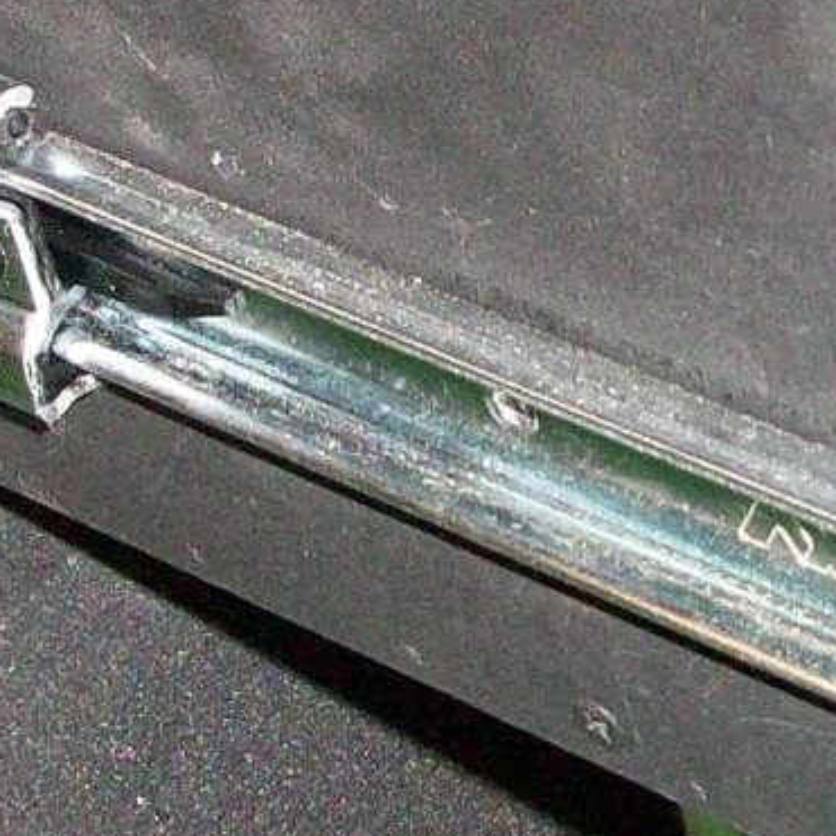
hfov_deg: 10.2
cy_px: 471
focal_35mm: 166
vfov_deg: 10.5
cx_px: 1253
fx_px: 4536
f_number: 2.8
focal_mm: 5.7
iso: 160
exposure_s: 1/60
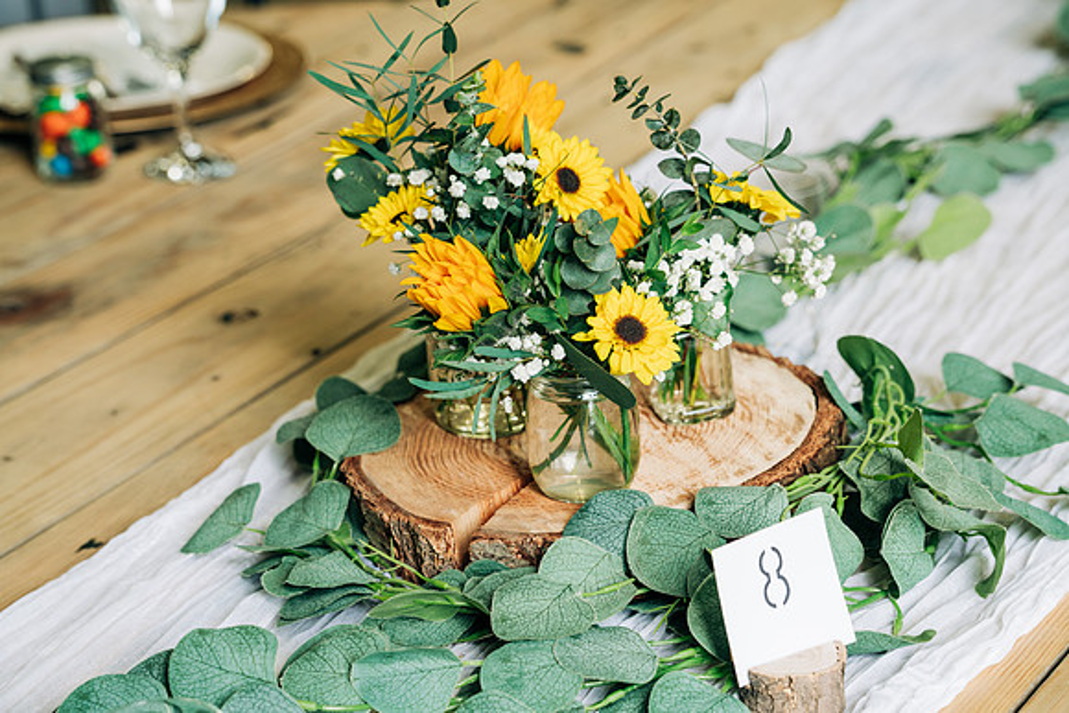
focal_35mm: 105
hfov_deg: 19.5
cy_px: 356
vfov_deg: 13.0
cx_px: 534
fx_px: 3118
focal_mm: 105
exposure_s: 1/160
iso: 640
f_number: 5.6
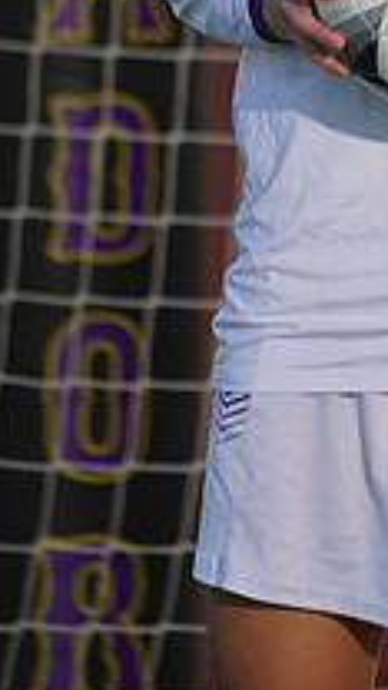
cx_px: 423
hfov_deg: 1.0
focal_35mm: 1170
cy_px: -245
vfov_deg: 1.8
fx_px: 21399
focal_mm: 400
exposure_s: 1/200
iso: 100
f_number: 8
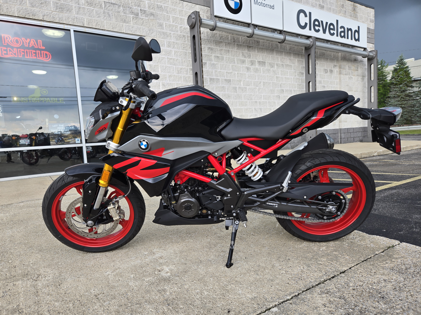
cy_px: 158
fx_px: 280
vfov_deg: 58.9
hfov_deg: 73.9
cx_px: 210
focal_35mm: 23
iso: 25
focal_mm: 5.4
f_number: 1.8
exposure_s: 1/121
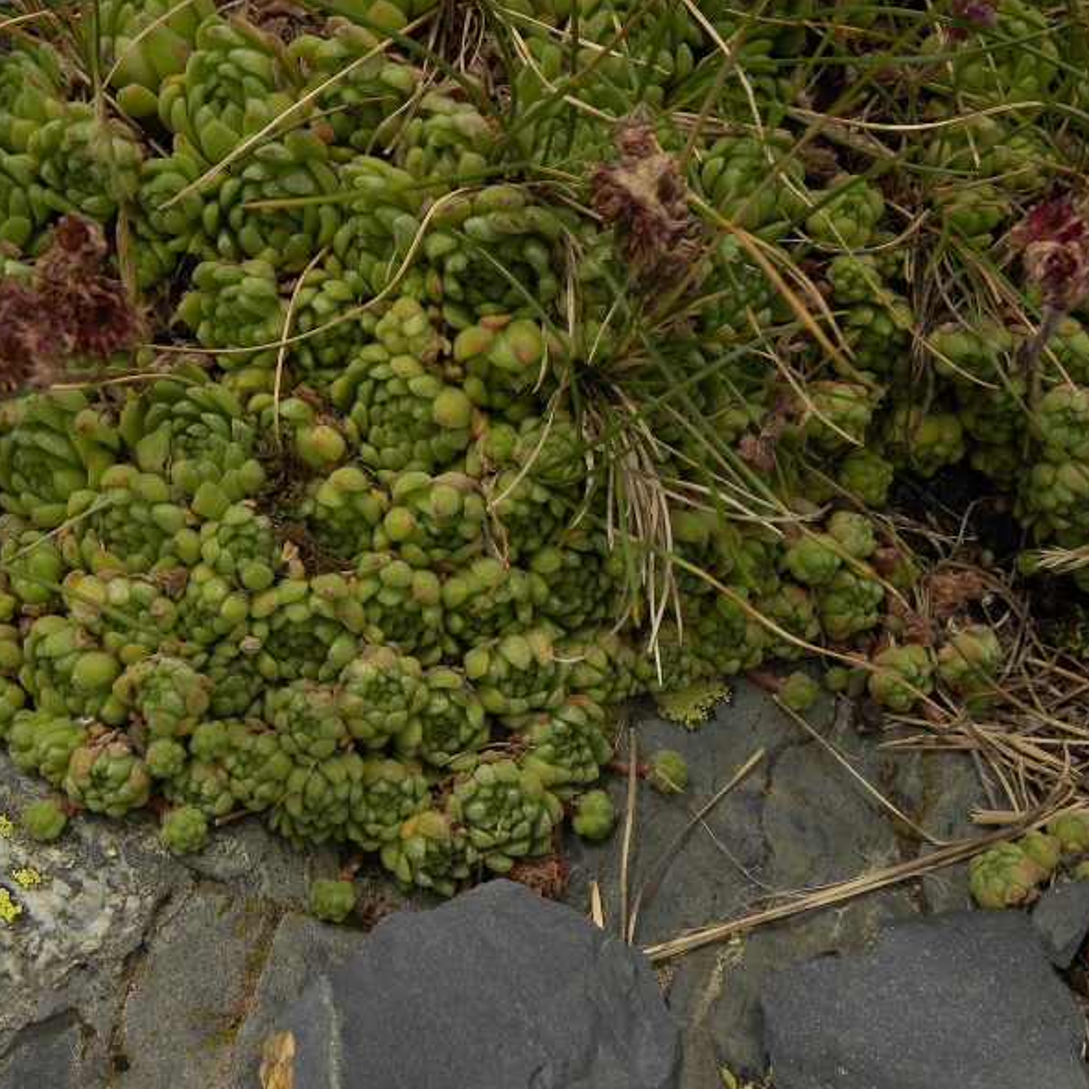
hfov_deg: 30.9
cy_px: 551
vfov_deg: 31.1
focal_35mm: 55
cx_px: 392
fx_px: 1958
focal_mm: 8.2
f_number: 5
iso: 64
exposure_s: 1/500
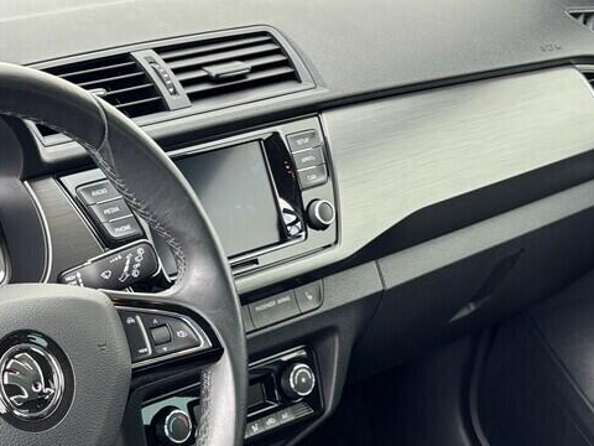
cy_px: 510
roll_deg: -2.4
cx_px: 95
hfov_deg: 24.5
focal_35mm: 78
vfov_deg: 18.1
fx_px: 1338
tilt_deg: -32.5
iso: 40
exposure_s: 1/121
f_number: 1.6
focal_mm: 5.96
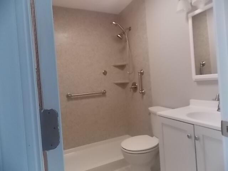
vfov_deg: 58.9
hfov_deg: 73.9
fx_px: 151
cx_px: 114
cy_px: 86
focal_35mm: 23
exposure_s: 1/30
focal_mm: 4
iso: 320
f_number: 3.1
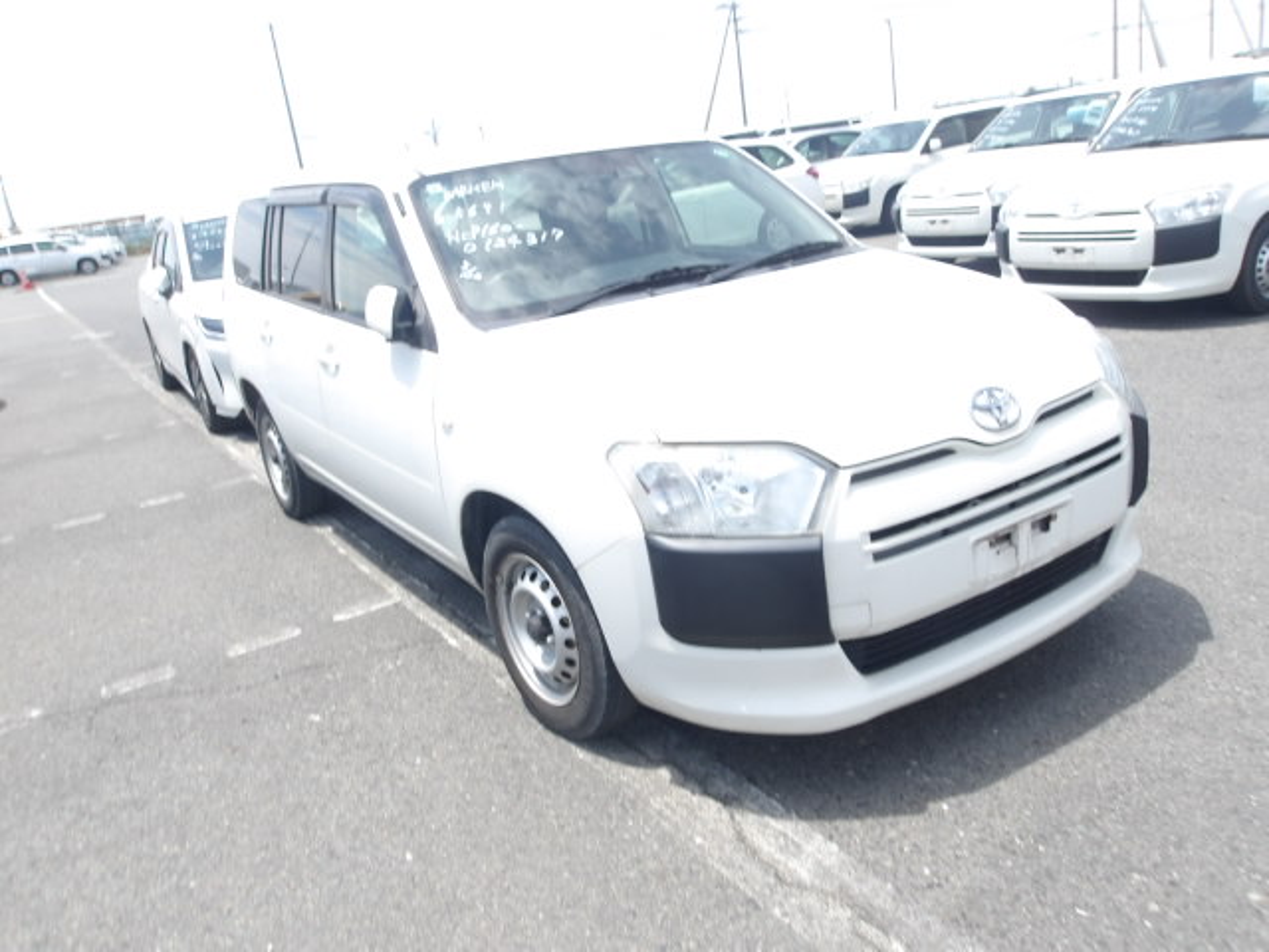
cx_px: 634
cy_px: 476
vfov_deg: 51.4
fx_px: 990
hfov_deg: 65.3
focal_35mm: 27
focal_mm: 4.9
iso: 100
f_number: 10.4
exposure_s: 1/60
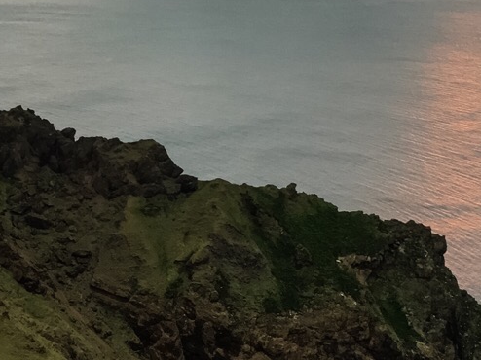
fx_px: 1306
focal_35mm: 94
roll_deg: -0.7
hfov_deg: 20.5
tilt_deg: -16.3
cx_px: 70
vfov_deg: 15.7
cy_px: 258
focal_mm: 4.15
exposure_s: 1/33
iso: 25
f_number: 2.2
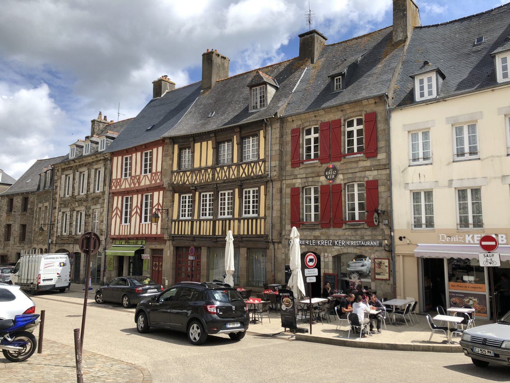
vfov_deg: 49.7
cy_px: 192
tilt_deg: +7.7
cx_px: 255
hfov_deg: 63.4
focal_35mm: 28
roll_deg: +0.2
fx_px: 413
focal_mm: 4
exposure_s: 1/1675
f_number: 1.8
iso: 20
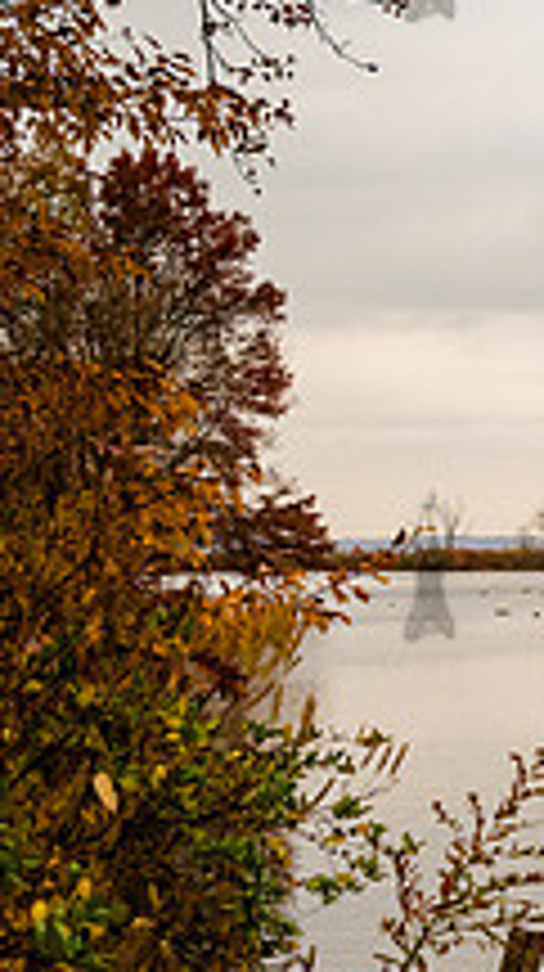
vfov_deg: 20.9
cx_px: 1254
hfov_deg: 10.4
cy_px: 607
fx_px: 2624
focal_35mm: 102
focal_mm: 36
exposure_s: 1/1250
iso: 4000
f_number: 5.6
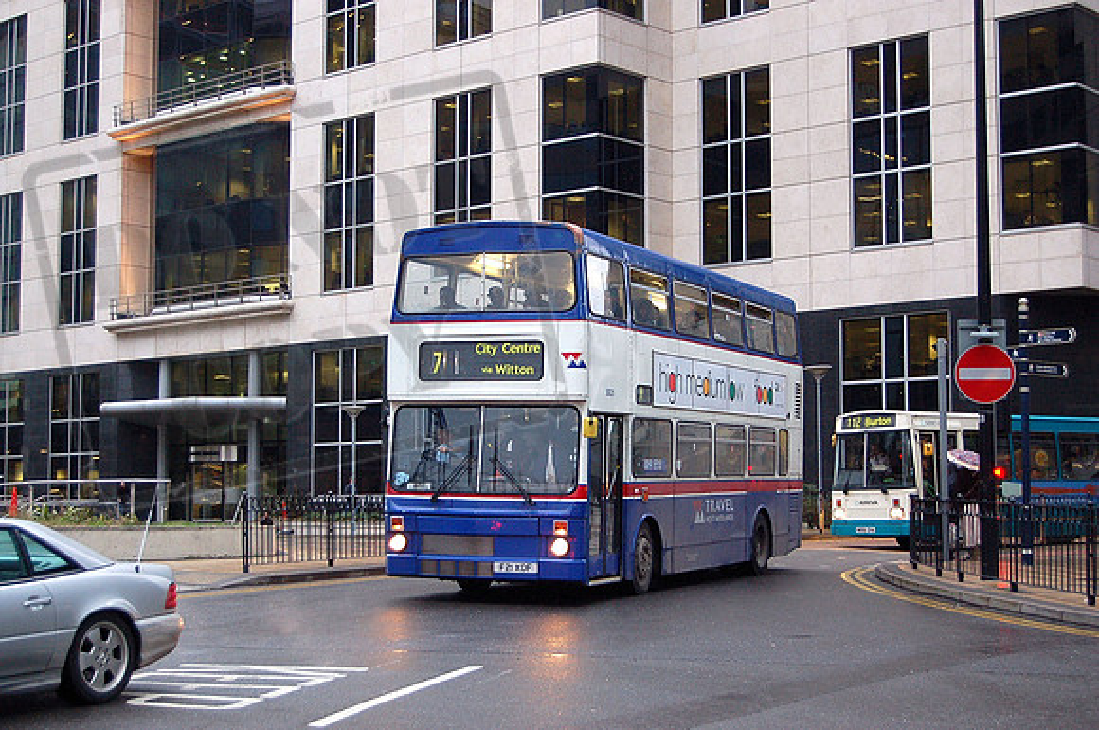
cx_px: 550
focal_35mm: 57
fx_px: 1738
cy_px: 365
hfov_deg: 35.1
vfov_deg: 23.7
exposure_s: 1/60
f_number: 5
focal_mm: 38
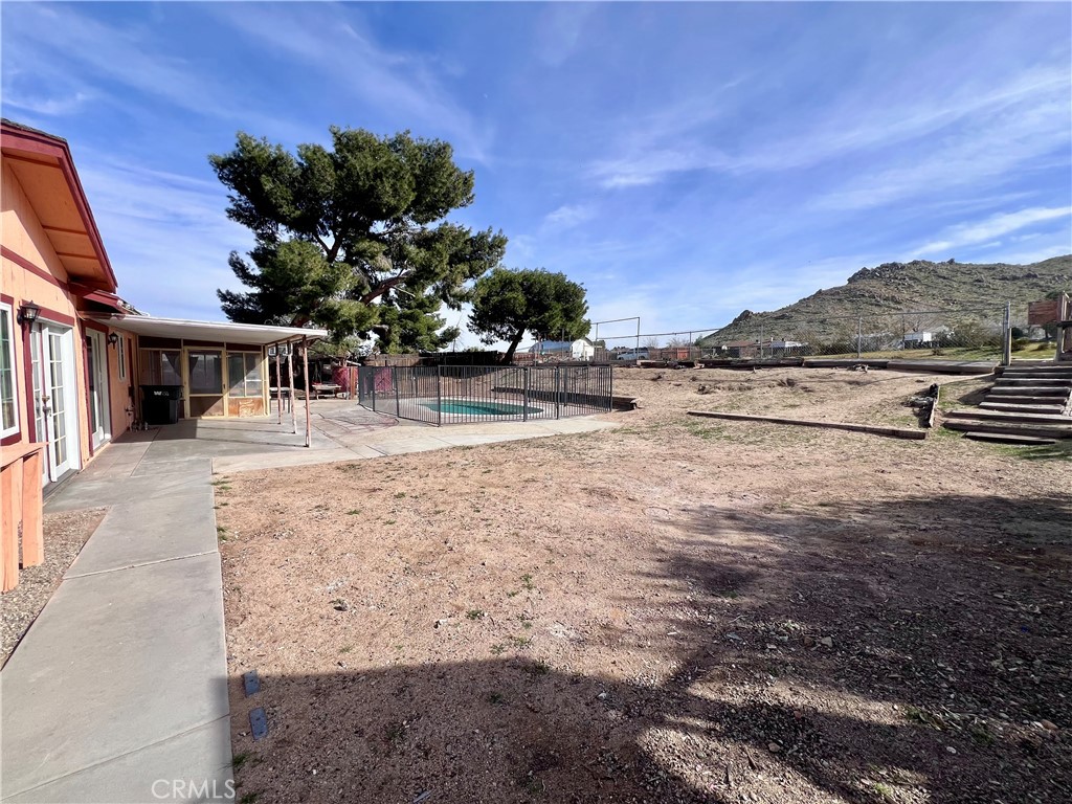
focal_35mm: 13
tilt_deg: -5.2
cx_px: 536
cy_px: 402
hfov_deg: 106.2
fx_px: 403
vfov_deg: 89.9
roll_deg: -0.7
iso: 32
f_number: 1.8
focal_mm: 1.57
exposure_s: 1/1946
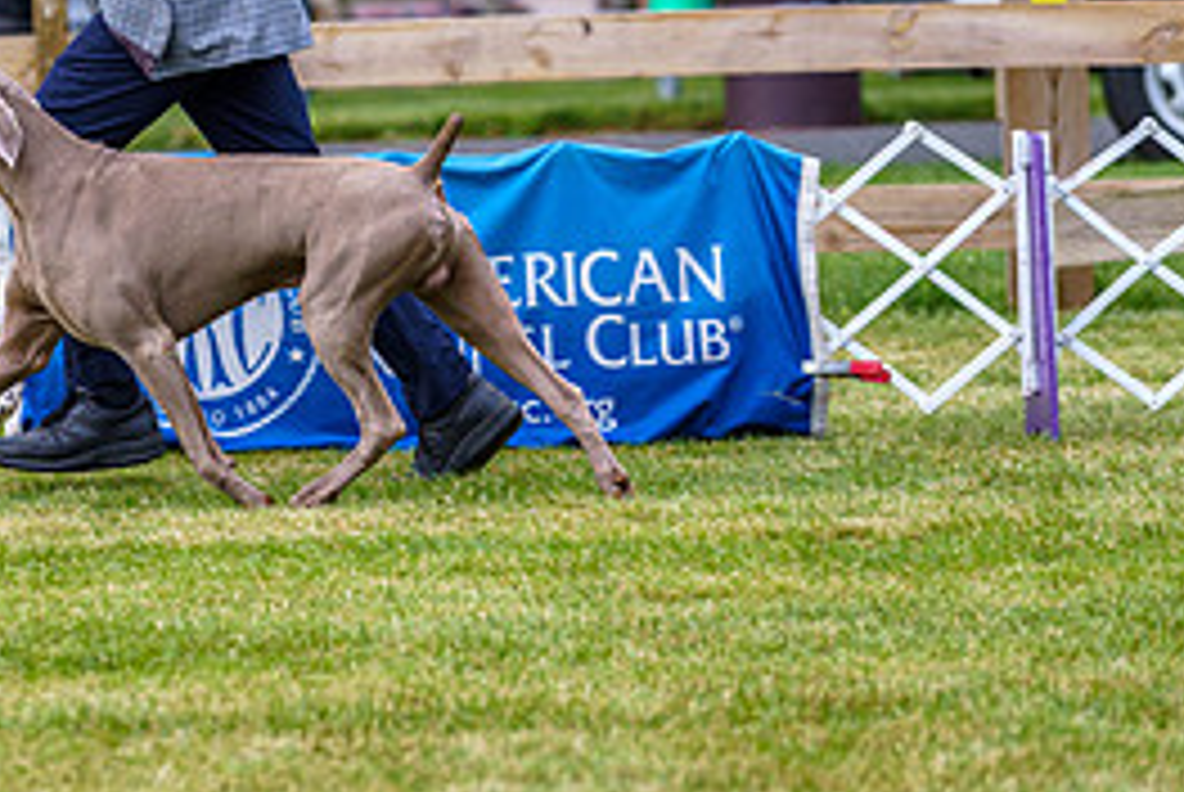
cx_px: 171
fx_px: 10075
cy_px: -56
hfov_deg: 6.7
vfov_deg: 4.5
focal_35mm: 306
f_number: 4
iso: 250
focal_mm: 139
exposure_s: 1/500
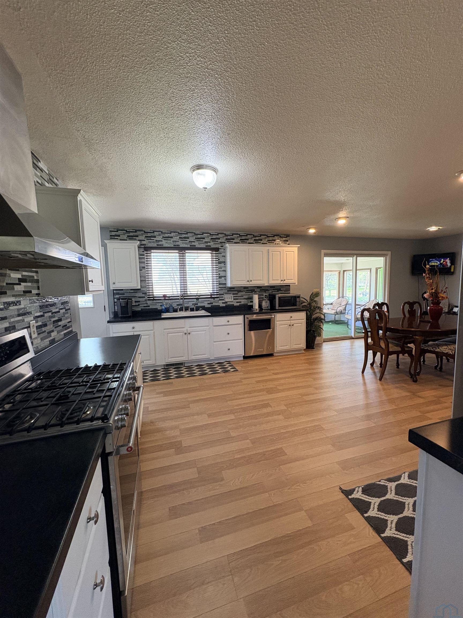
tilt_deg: -4.4
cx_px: 232
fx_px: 250
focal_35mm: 14
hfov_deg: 85.7
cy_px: 309
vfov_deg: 102.1
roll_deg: +0.6
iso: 320
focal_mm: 2.22
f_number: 2.2
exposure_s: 1/120
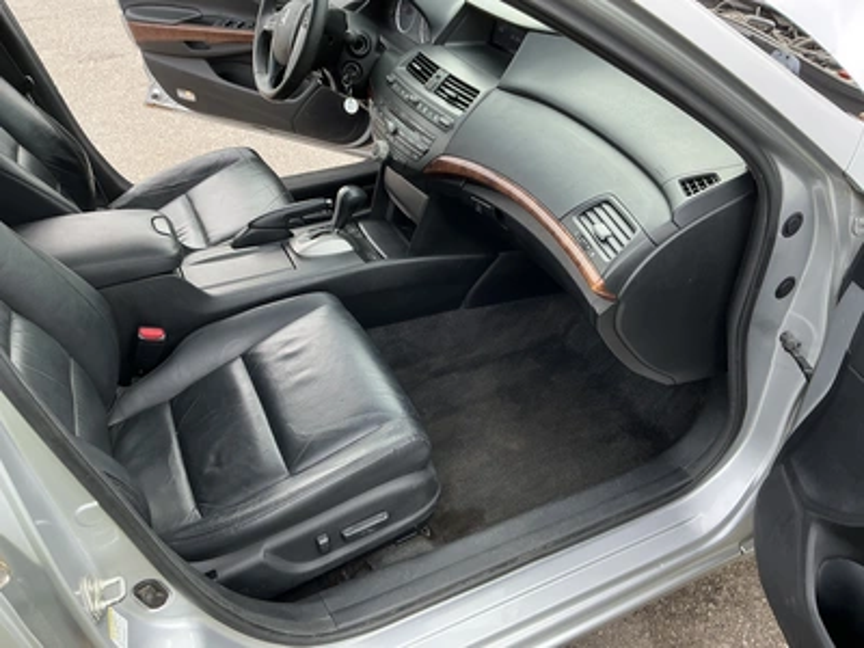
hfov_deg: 63.4
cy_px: 324
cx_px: 432
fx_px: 699
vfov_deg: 49.7
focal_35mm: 28
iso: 20
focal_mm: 3
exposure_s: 1/219
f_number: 1.8
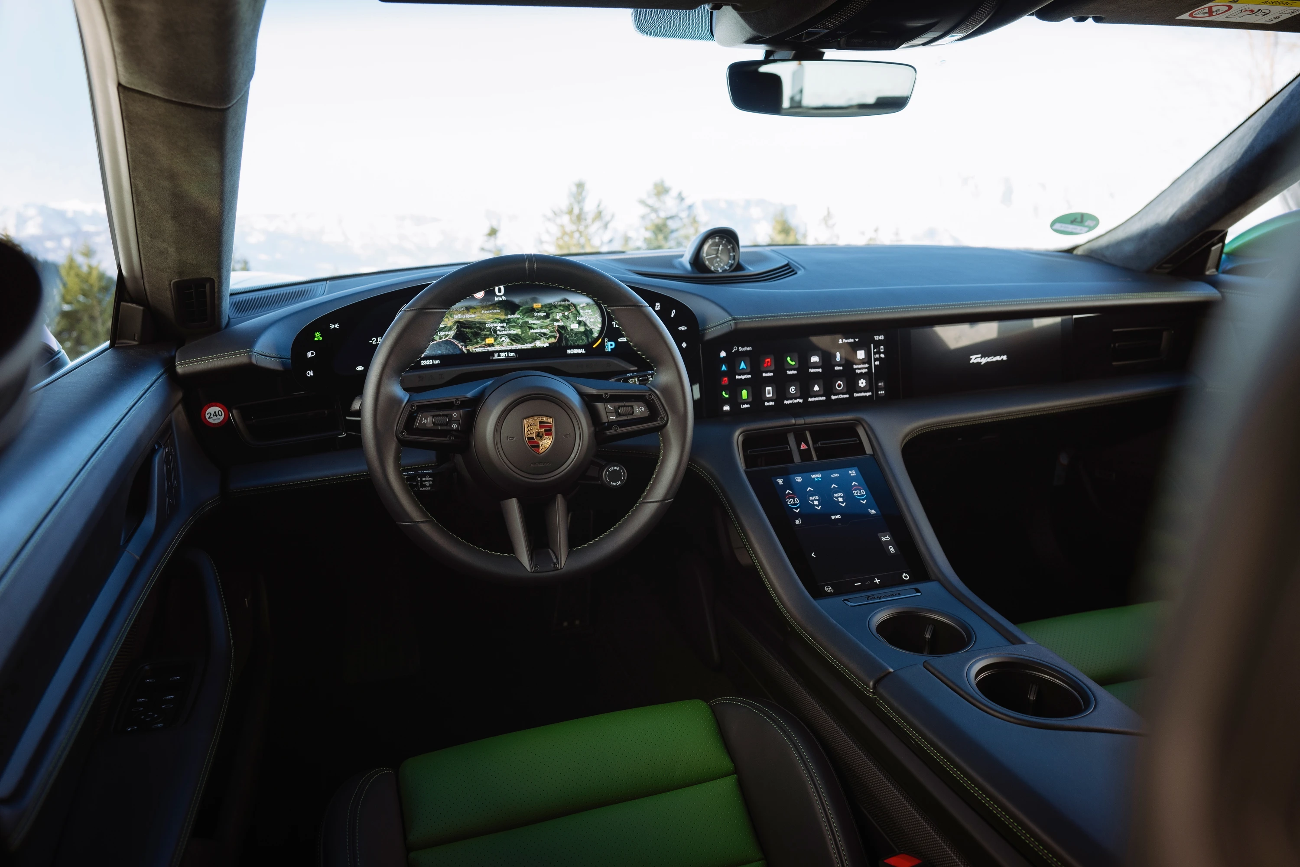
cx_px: 650
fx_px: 867
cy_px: 434
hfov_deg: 73.7
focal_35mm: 24
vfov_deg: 53.1
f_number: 4
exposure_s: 1/40
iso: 250
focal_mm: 24
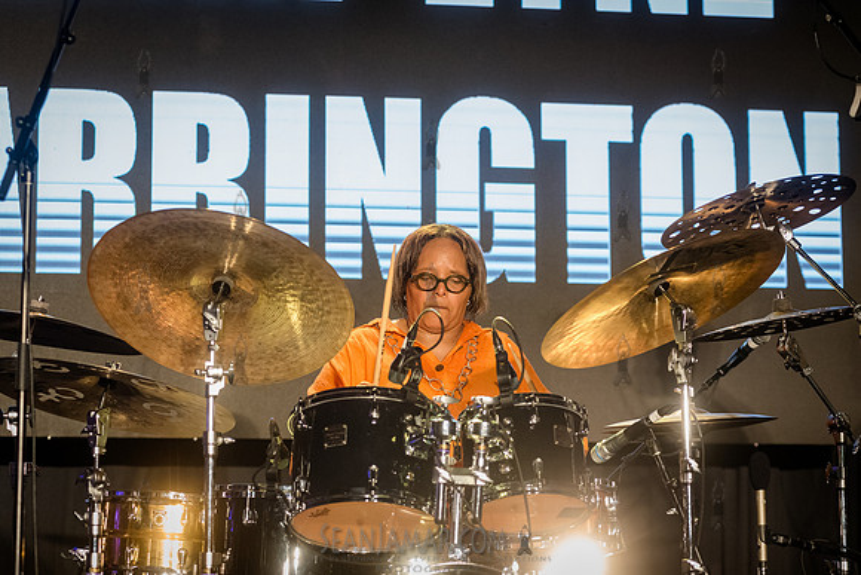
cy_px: 288
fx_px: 2487
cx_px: 440
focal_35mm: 104
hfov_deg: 19.6
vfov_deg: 13.2
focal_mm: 100
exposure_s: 1/640
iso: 6400
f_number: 4.5
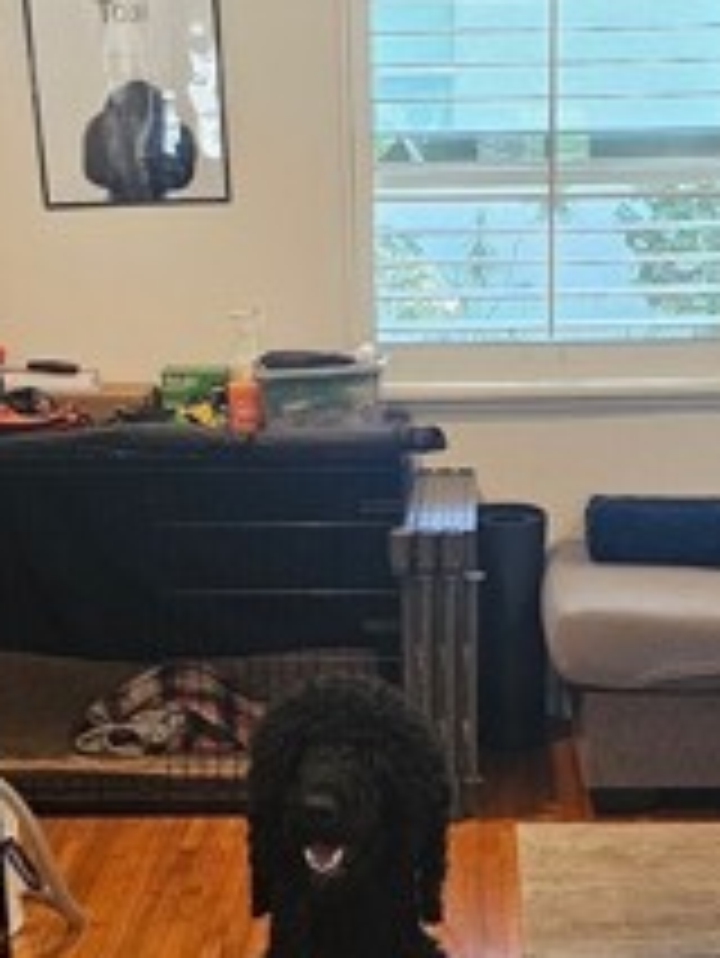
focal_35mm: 69
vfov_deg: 27.7
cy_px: 747
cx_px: 392
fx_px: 1912
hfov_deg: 21.3
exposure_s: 1/120
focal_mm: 6.3
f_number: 1.7
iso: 400
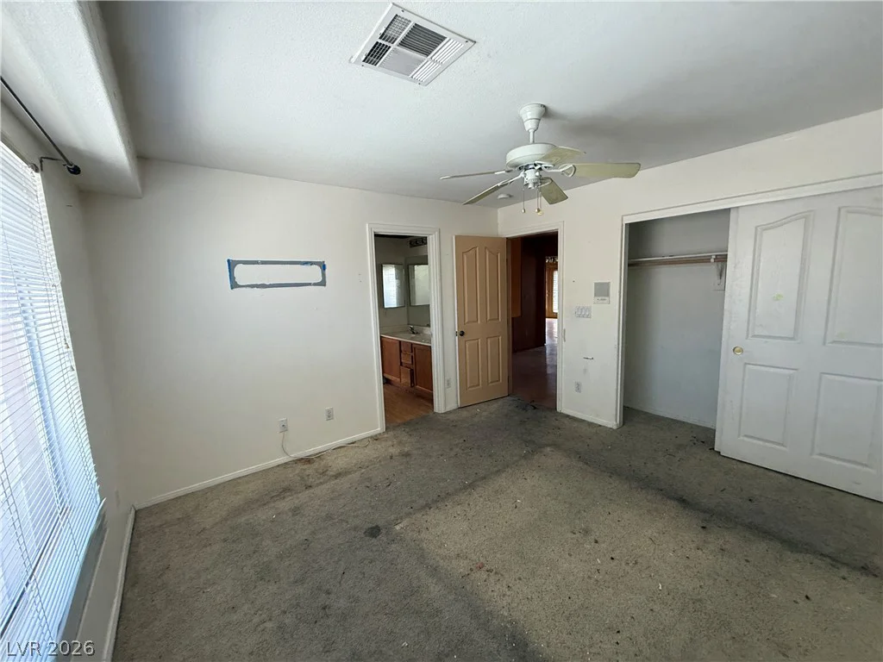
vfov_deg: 85.7
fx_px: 357
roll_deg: -0.2
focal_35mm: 14
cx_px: 442
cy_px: 331
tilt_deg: -5.9
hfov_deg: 102.1
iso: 320
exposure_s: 1/93
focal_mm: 2.22
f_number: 2.2
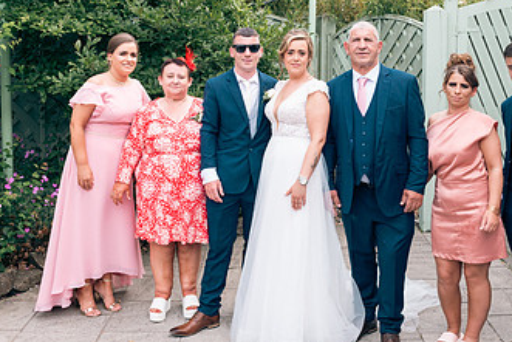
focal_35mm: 49
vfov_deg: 27.3
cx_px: 302
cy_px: 108
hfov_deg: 40.2
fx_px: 697
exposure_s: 1/160
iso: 160
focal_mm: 28
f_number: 6.3
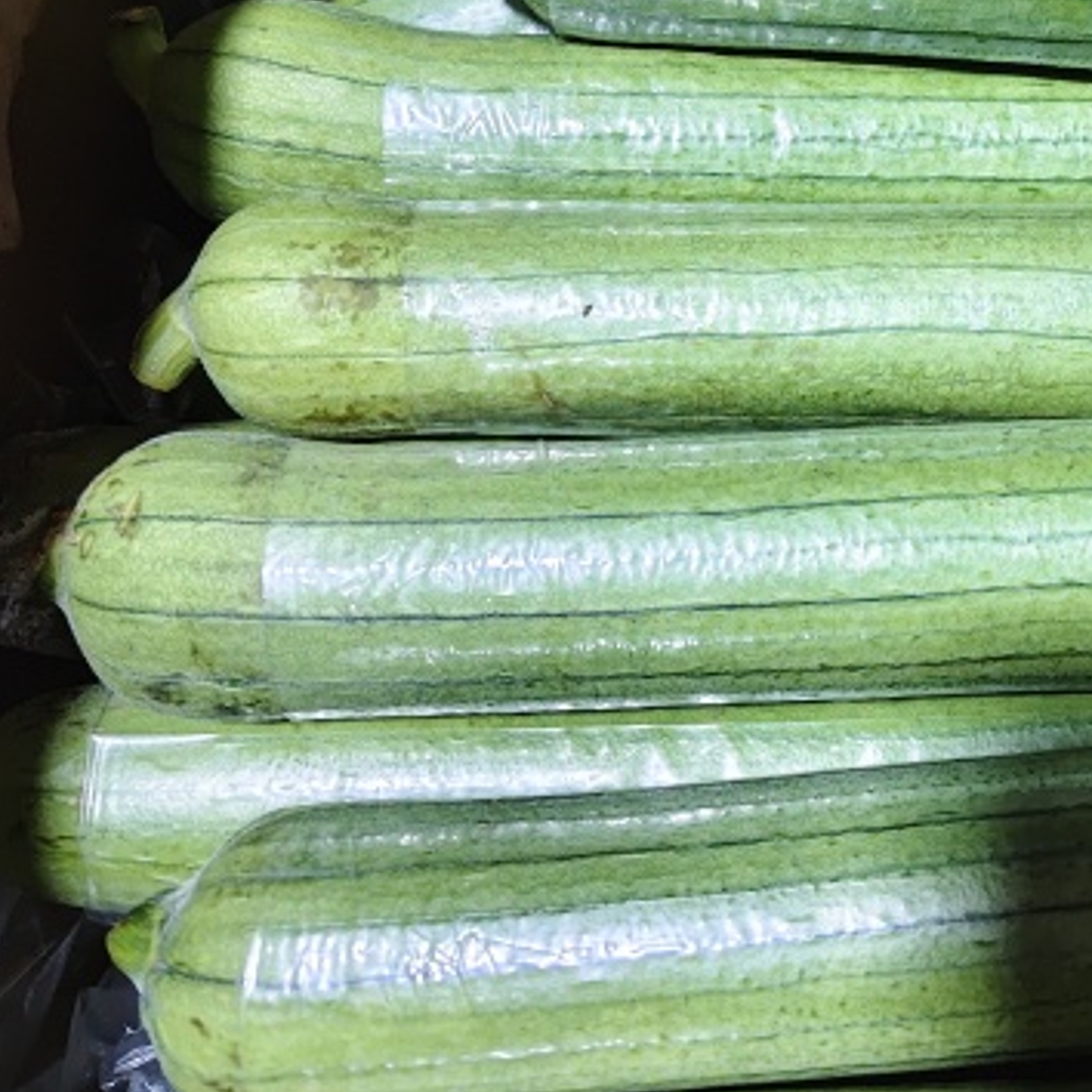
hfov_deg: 34.8
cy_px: 290
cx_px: 969
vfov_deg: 36.1
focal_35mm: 46
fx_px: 1642
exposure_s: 1/50
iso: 492
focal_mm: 5.56
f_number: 1.88
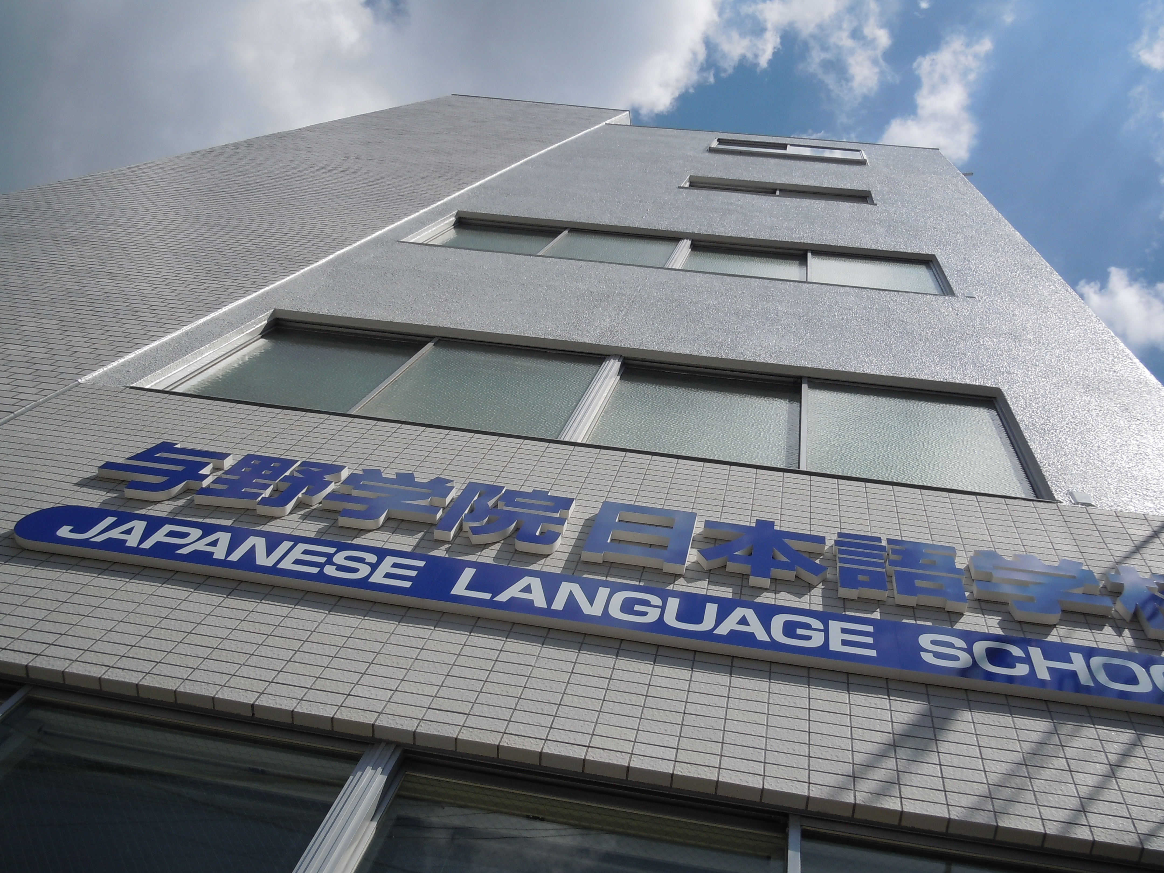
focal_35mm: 33
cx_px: 582
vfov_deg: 42.9
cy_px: 436
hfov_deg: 55.4
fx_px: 1110
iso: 100
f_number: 8
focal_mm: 5.9
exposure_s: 1/500
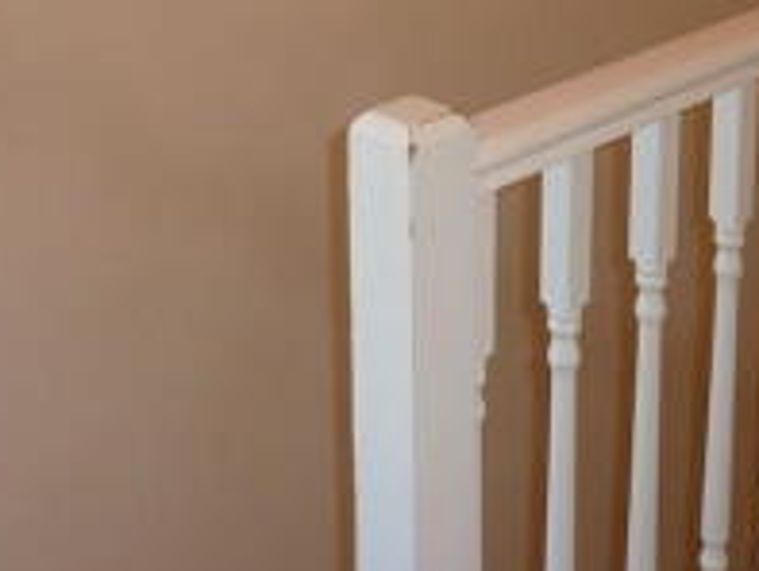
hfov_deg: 26.3
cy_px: -52
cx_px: 391
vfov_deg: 19.1
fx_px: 1624
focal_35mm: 74
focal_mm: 4.1
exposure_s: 1/30
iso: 100
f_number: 3.3
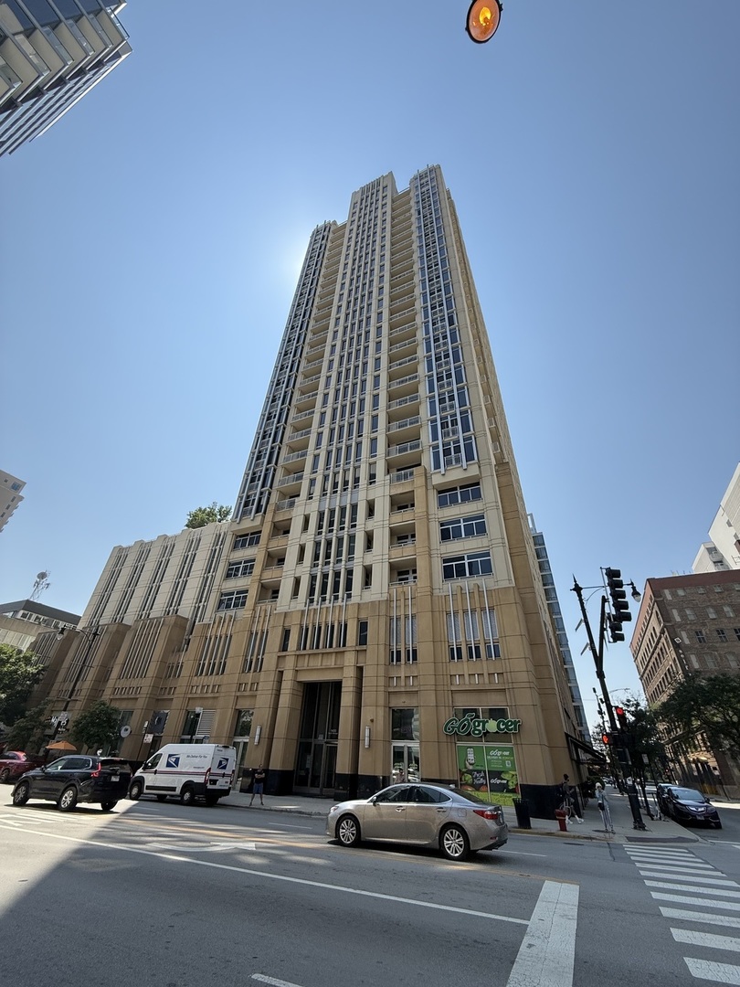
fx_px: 399
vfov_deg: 102.1
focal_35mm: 14
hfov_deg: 85.7
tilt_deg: +34.1
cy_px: 494
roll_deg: -2.2
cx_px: 370
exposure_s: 1/1613
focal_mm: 2.22
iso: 64
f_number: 2.2
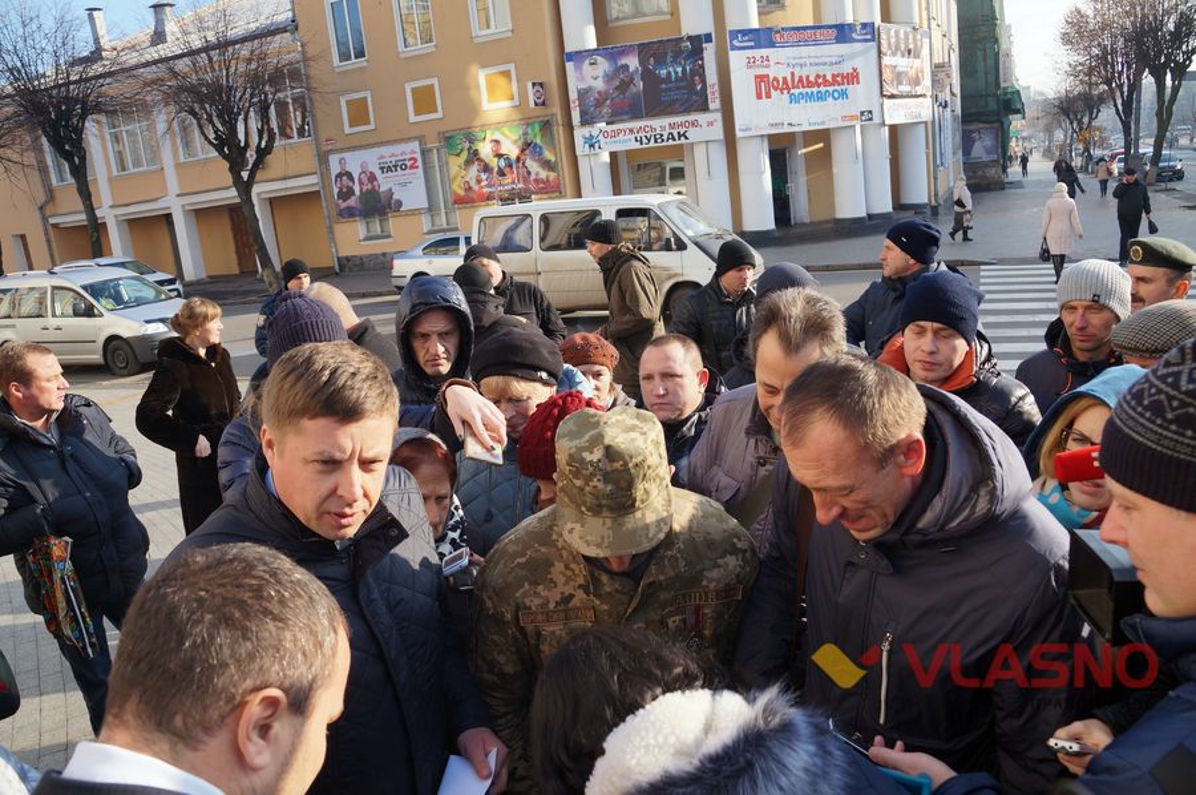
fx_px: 896
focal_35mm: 27
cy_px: 398
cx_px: 598
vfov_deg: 47.8
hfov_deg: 67.4
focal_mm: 18
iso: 100
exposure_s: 1/200
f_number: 6.3
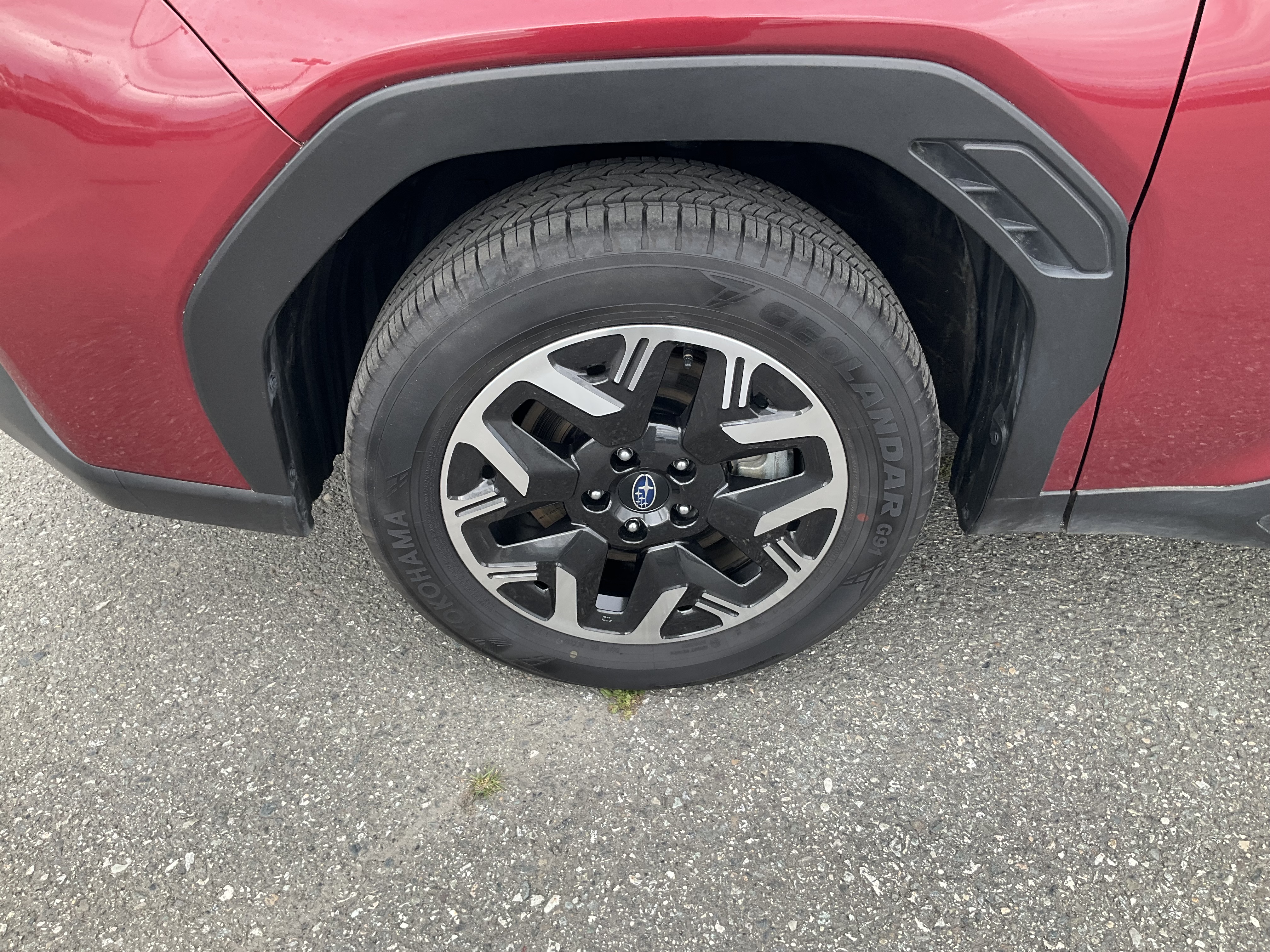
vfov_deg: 48.2
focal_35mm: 29
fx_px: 1064
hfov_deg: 61.7
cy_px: 476
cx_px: 635
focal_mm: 3
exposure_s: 1/174
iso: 20
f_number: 1.8
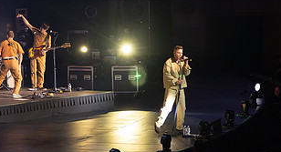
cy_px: 68
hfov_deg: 10.4
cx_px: 120
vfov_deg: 5.6
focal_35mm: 209
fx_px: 1544
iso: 4000
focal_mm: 105
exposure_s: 1/250
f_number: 2.8
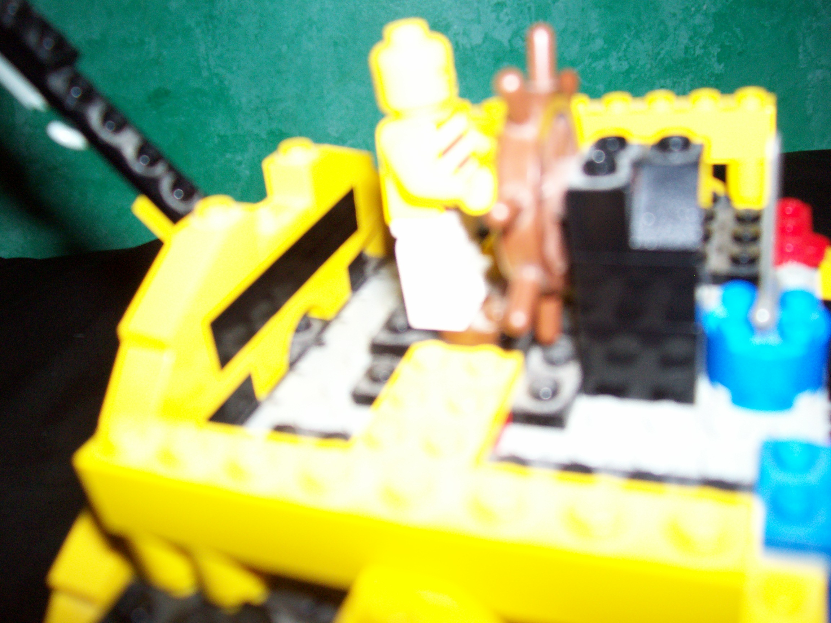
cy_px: 312
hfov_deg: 54.0
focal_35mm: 34
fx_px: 816
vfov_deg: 41.8
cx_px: 416
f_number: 2.7
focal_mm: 5.6
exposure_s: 1/112
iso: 140
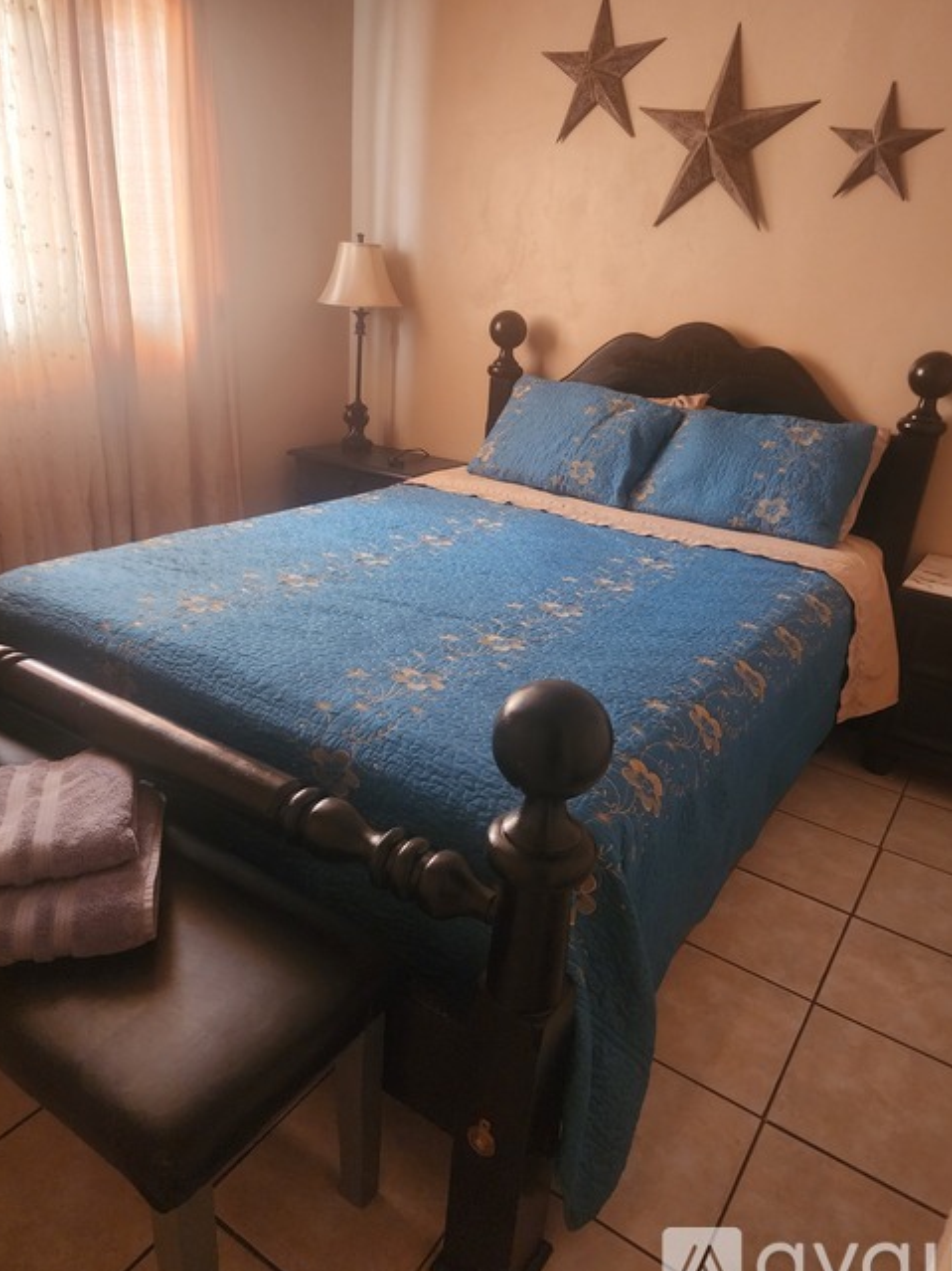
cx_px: 487
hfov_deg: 56.8
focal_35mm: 24
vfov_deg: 71.6
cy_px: 643
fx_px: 880
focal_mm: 6.4
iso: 640
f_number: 1.8
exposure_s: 1/30
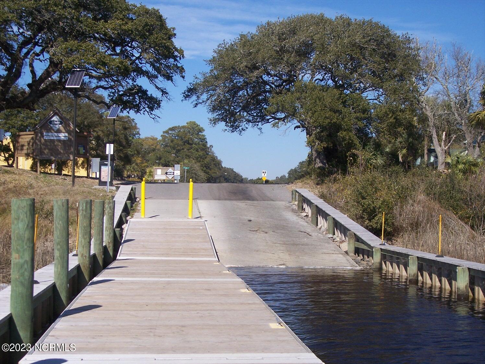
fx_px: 729
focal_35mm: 52
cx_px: 242
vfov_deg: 28.0
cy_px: 182
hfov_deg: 36.8
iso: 100
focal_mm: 10.7
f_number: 4.8
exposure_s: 1/750
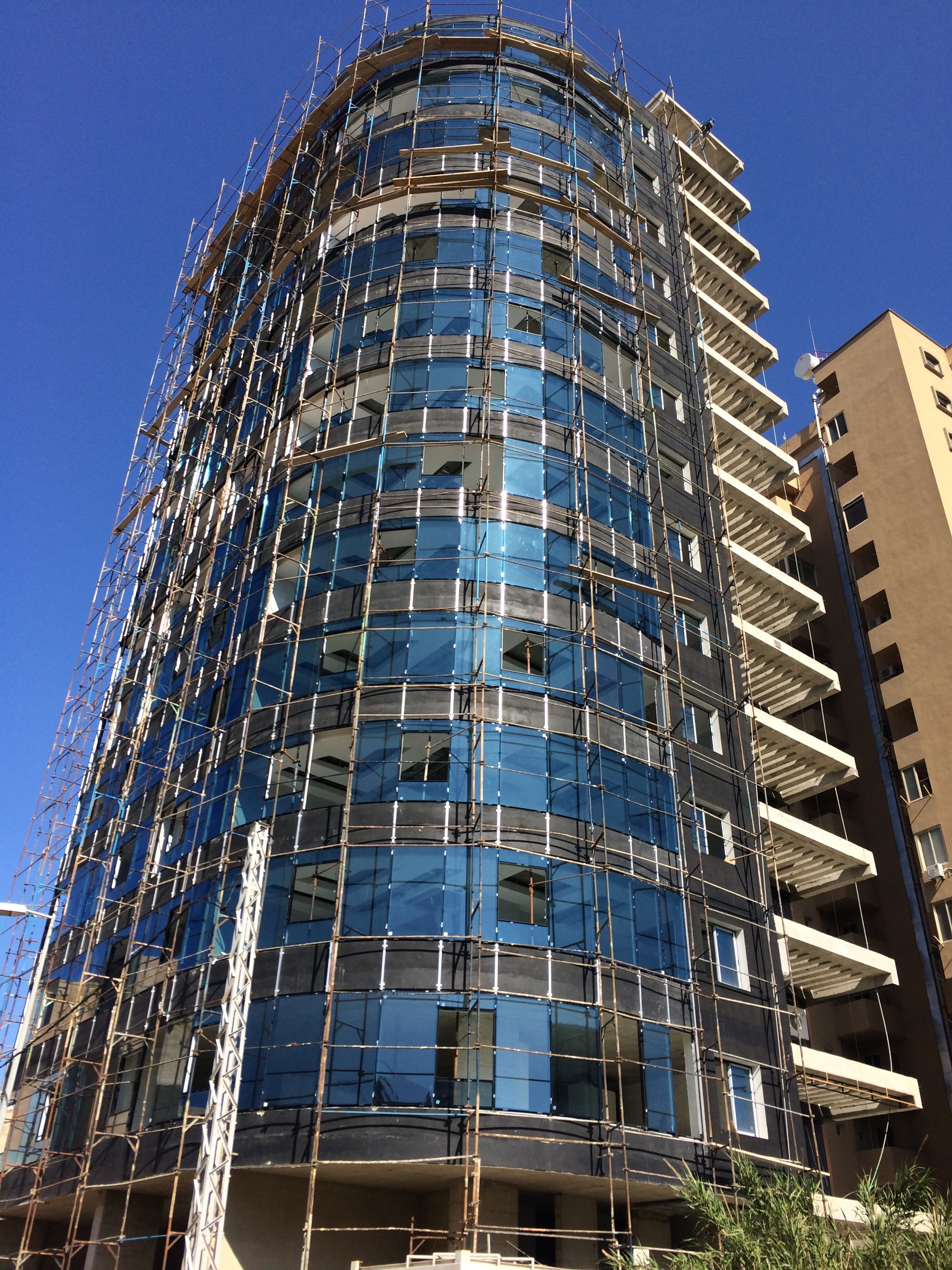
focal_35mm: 29
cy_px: 635
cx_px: 476
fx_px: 1063
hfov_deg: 48.2
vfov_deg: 61.7
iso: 32
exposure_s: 1/1580
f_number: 2.2
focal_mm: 4.15
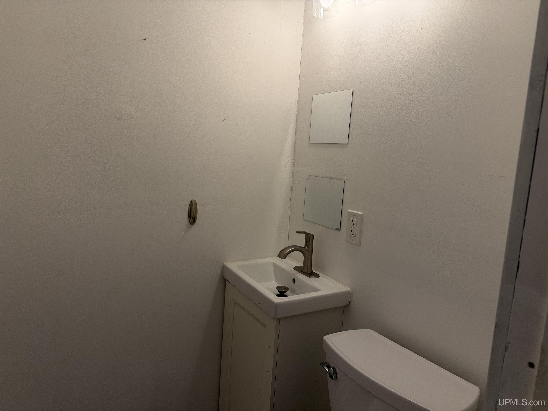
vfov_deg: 56.8
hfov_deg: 71.6
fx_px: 380
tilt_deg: -8.3
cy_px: 206
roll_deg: -3.2
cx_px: 274
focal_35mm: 24
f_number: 1.78
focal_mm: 6.76
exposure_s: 1/278
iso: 64
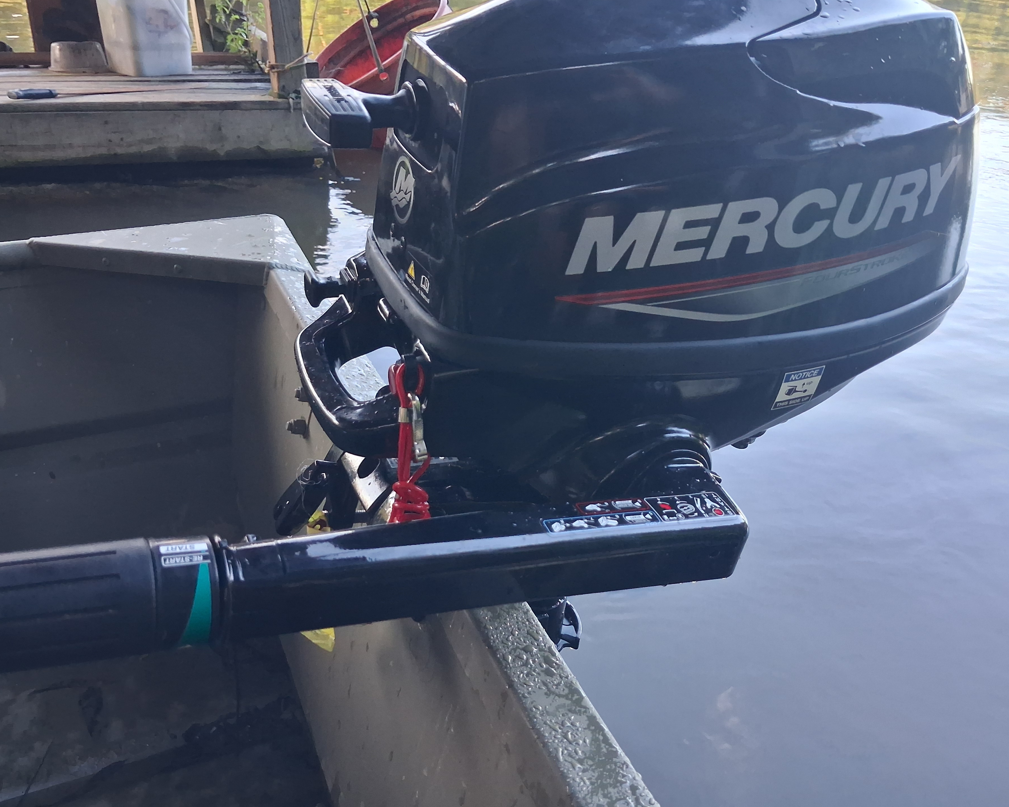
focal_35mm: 30
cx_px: 527
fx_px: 896
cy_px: 409
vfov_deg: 48.5
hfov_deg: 58.7
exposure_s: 1/100
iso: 400
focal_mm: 4
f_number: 1.8
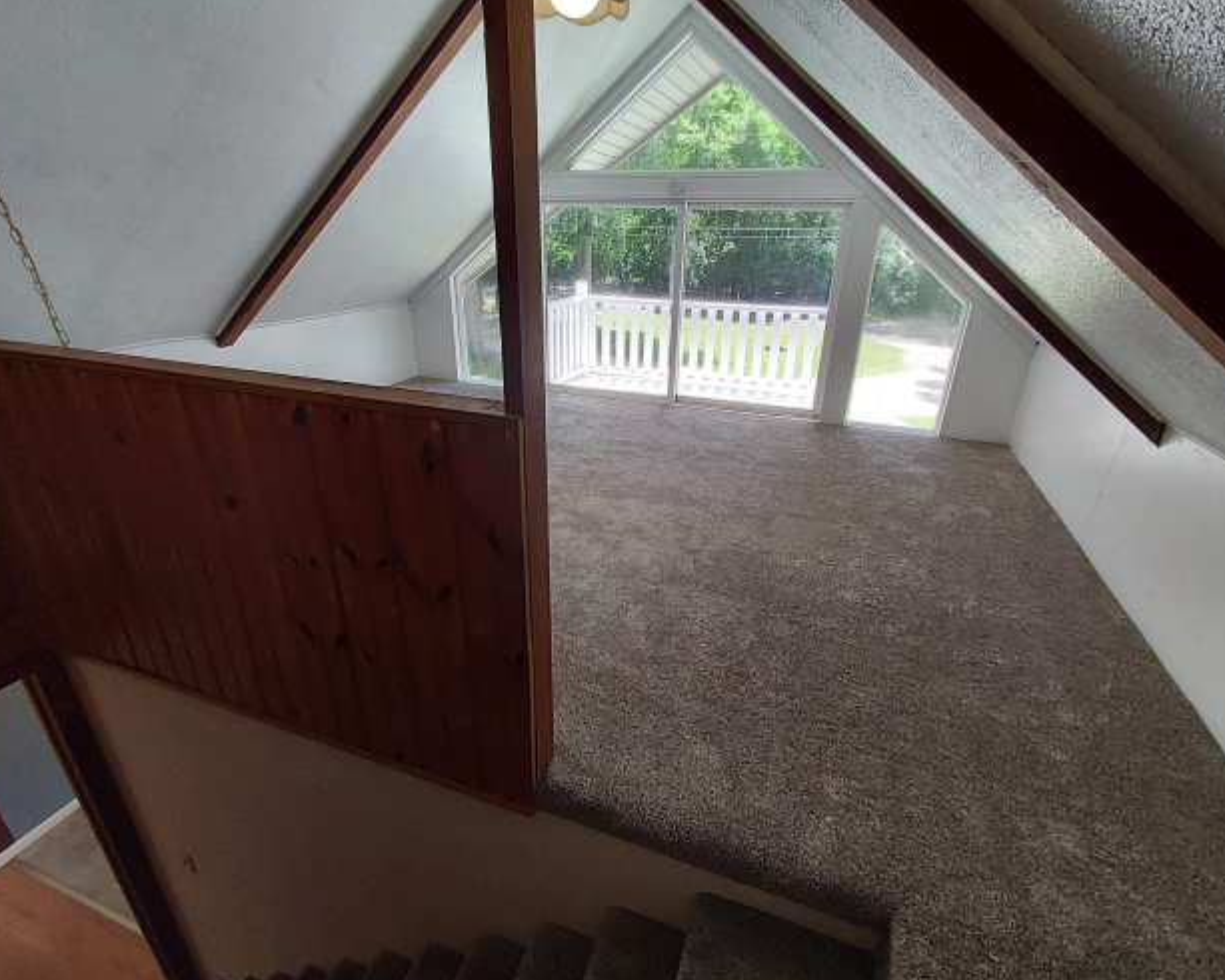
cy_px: 494
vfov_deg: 76.9
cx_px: 611
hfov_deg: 89.7
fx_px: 616
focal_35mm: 17
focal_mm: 1.64
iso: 50
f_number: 2.2
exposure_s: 1/60
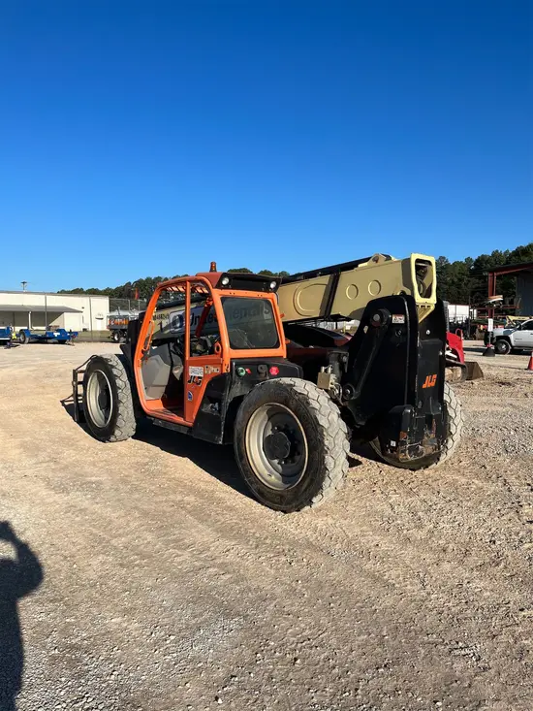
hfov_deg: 53.1
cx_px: 266
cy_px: 356
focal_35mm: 26
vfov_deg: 67.3
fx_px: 534
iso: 50
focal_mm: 5.1
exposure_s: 1/4149
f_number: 1.6
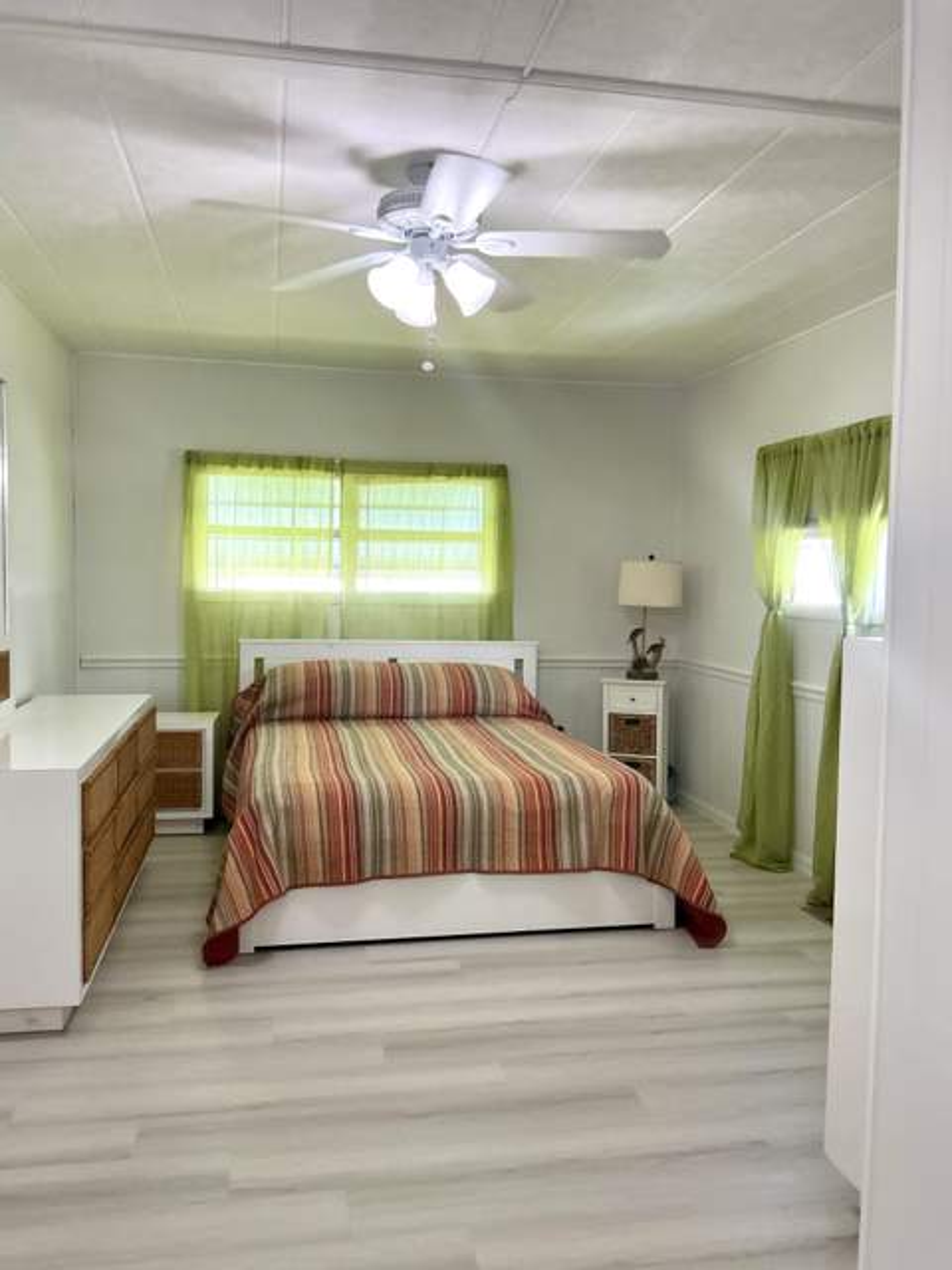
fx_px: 1063
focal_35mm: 29
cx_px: 476
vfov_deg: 61.7
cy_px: 635
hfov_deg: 48.2
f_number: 1.8
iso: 64
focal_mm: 3
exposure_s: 1/60
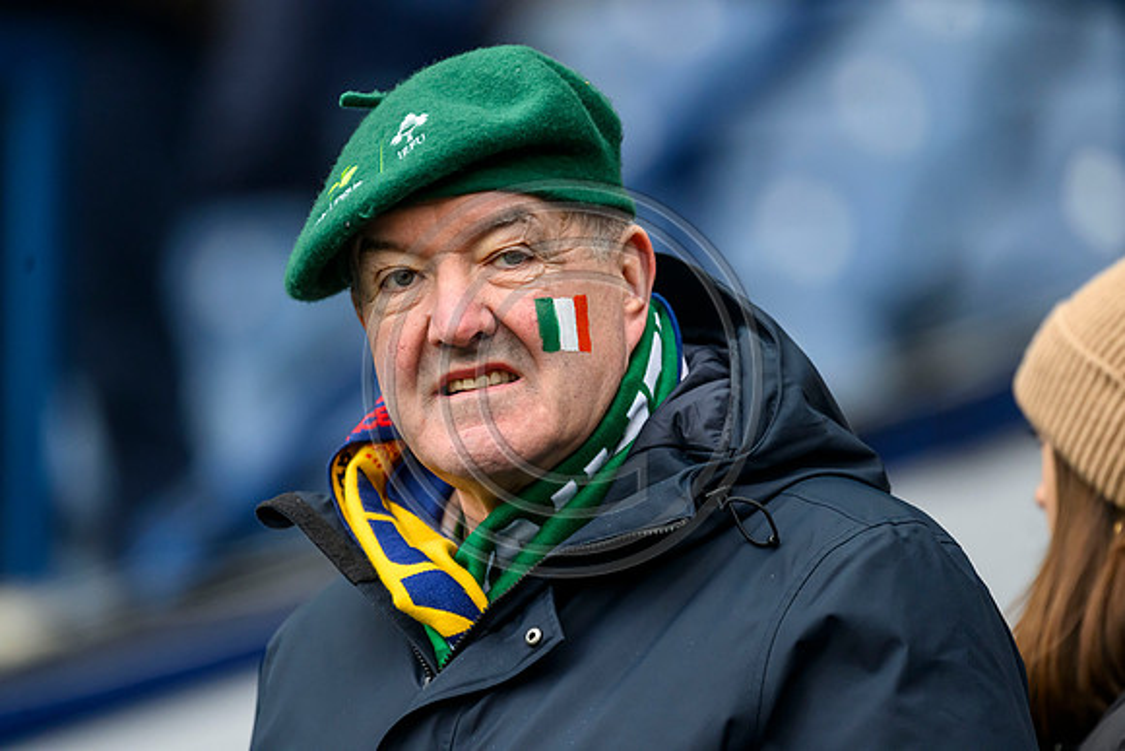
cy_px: 376
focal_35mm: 560
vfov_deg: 2.5
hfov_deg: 3.7
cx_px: 562
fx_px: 17503
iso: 3200
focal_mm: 560
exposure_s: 1/1000
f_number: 4
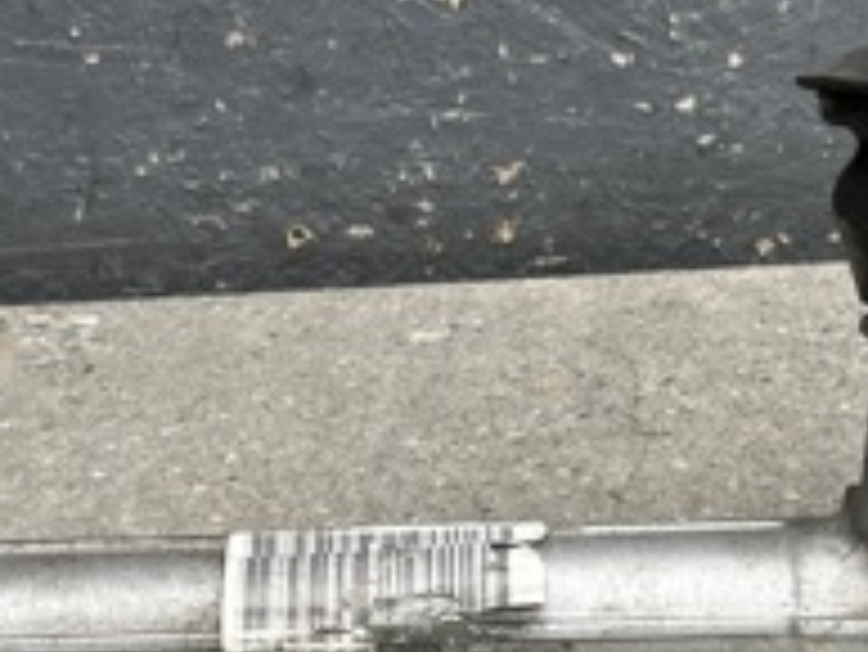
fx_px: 2158
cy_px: 348
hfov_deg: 22.7
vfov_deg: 17.2
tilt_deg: -20.9
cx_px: 373
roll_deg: +2.8
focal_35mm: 86
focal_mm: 5.1
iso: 40
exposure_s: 1/122
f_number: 1.6
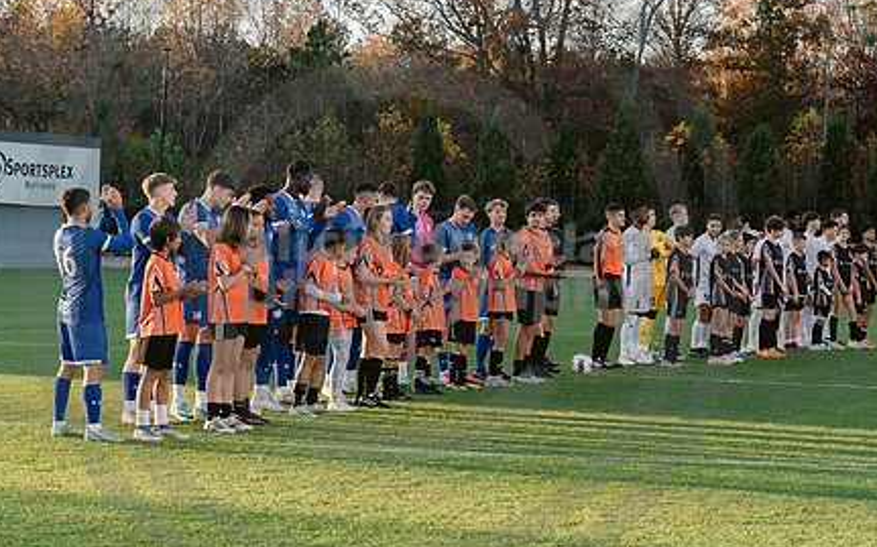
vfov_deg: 13.6
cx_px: 383
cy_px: 265
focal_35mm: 96
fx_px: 2294
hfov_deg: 21.6
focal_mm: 70
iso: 1250
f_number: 5.6
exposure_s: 1/800
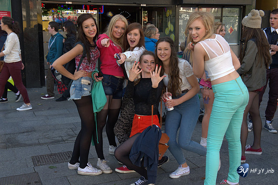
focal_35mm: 48
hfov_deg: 41.1
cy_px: 92
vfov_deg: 28.1
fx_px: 371
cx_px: 139
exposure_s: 1/125
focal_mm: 48
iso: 640
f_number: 5.6
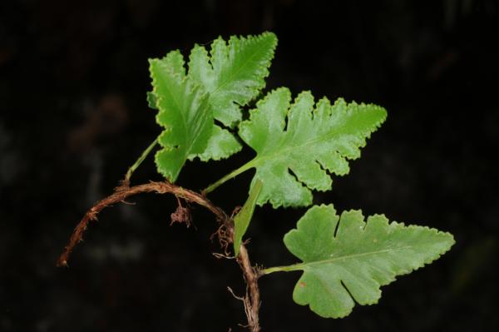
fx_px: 1246
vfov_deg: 15.2
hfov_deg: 22.6
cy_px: 166
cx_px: 250
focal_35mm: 90
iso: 200
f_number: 22
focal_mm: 60
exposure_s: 1/60
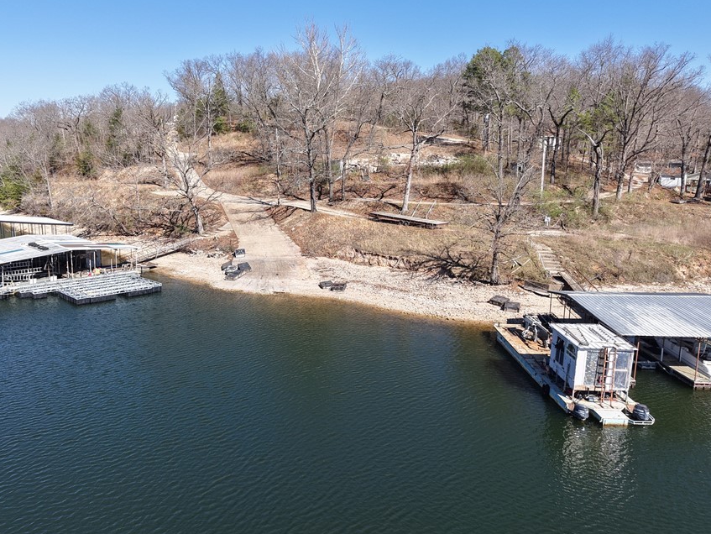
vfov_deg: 48.2
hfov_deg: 61.3
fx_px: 596
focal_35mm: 29
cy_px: 254
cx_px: 302
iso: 170
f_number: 1.8
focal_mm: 8.67
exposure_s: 1/2500
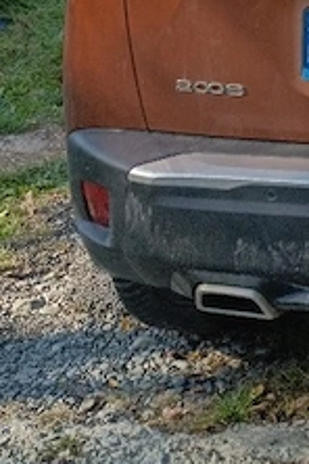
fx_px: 1493
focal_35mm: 116
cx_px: 518
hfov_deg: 11.2
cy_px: -65
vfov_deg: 17.0
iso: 50
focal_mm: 5.24
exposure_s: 1/204
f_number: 1.7
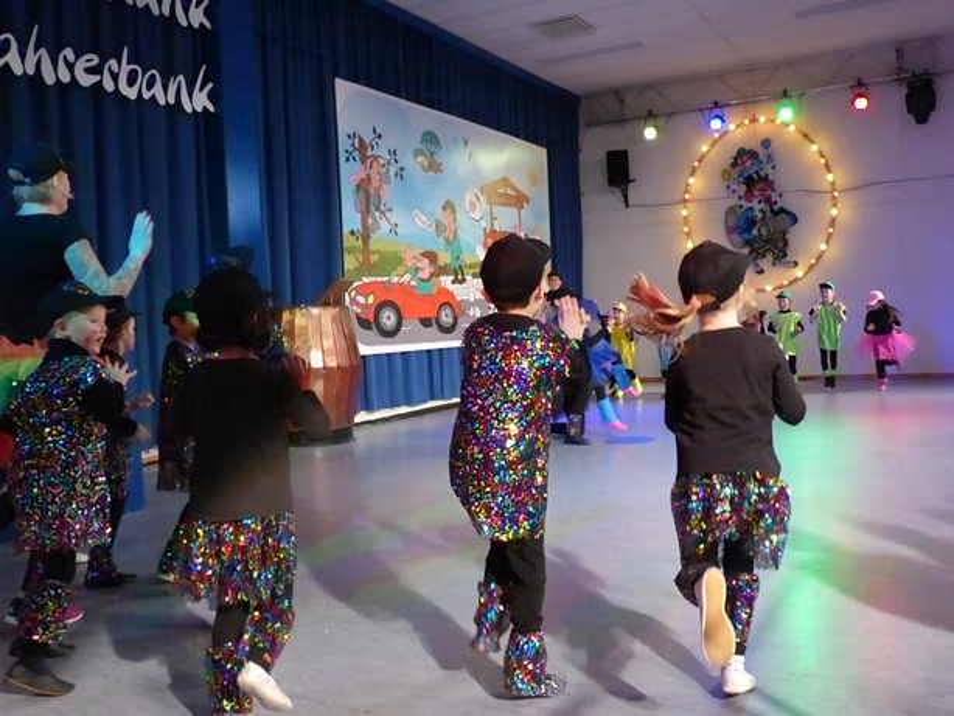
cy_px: 358
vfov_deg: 43.0
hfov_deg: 55.3
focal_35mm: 33
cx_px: 477
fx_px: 910
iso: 1600
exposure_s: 1/160
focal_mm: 5.9
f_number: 4
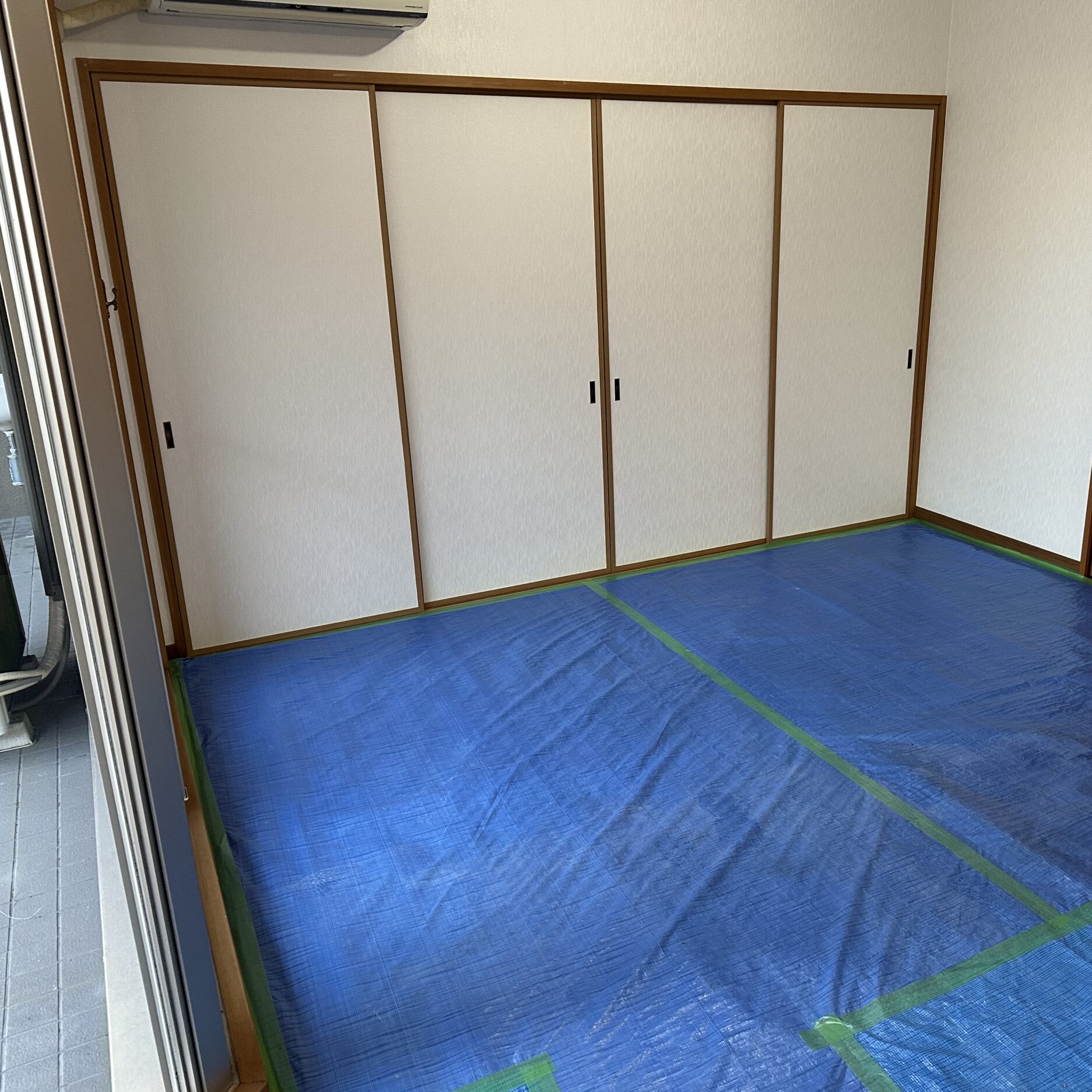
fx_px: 1035
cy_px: 539
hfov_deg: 55.1
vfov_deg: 55.6
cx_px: 672
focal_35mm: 29
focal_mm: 6.86
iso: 250
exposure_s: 1/120
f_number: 1.78
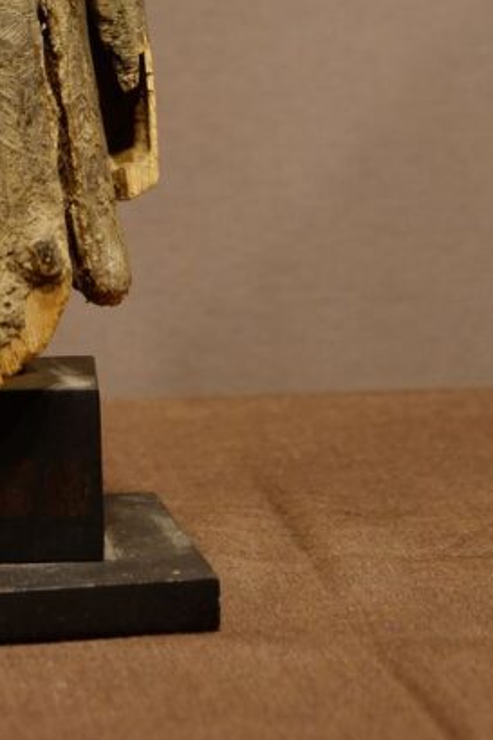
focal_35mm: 100
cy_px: -119
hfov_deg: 13.5
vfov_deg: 19.4
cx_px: -21
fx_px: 2056
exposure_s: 1/110
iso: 640
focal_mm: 26.5
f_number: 3.2
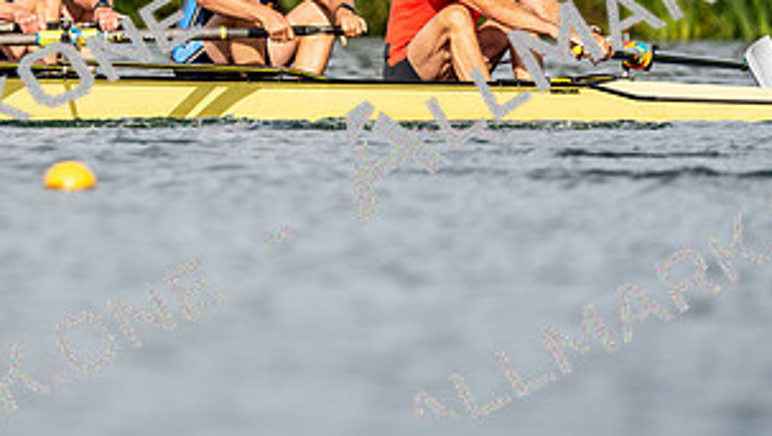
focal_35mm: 1202
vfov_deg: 1.0
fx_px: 24625
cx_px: 127
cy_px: -19
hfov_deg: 1.8
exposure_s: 1/2000
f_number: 6.3
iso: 200
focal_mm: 600
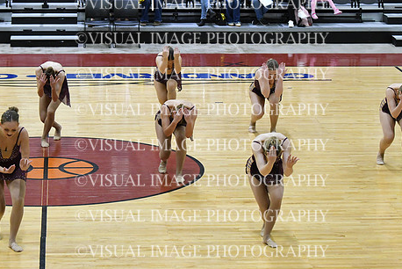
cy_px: 127
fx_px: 1486
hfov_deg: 15.4
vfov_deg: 10.3
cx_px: 202
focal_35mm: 133
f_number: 4
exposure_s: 1/400
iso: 5000
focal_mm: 70
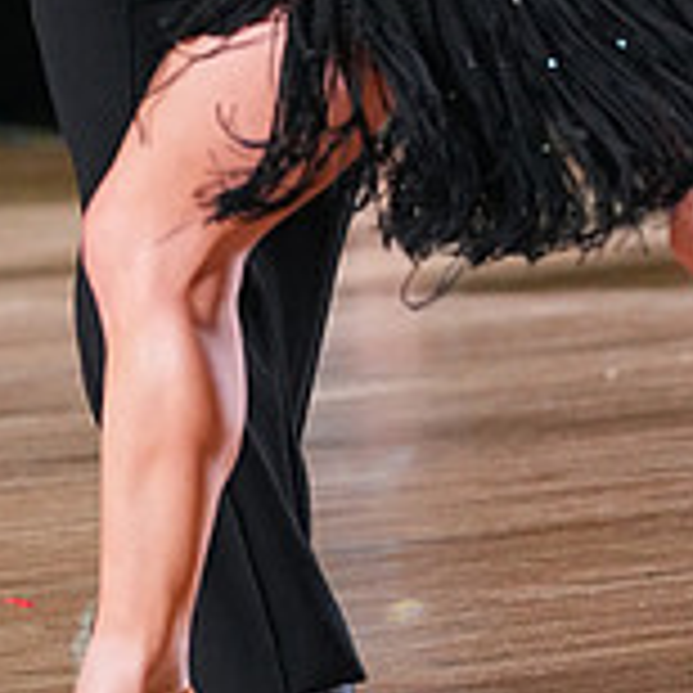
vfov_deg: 3.4
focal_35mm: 518
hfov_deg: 3.4
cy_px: -230
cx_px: 286
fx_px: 11733
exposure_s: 1/400
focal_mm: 162
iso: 8000
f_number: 4.5
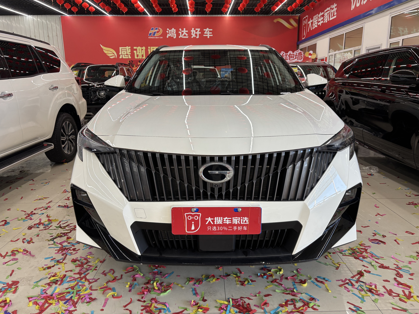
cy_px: 157
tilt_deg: -11.8
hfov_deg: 67.3
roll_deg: +1.1
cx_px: 210
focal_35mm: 26
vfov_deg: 53.1
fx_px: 315
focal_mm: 5.96
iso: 100
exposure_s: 1/100
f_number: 1.6
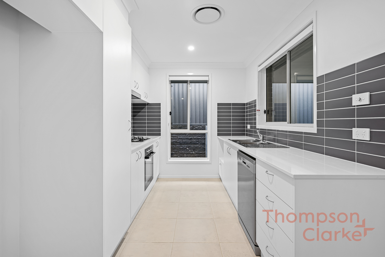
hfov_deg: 95.0
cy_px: 128
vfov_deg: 72.1
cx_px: 192
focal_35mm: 16
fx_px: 177
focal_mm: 16.5
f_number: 4
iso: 100
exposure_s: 1/4
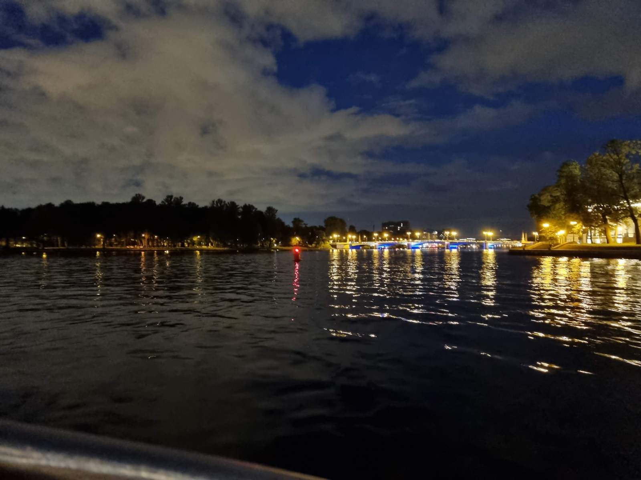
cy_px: 240
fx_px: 481
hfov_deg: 67.3
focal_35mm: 26
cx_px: 320
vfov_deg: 53.1
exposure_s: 1/13
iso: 1250
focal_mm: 5.4
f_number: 1.8
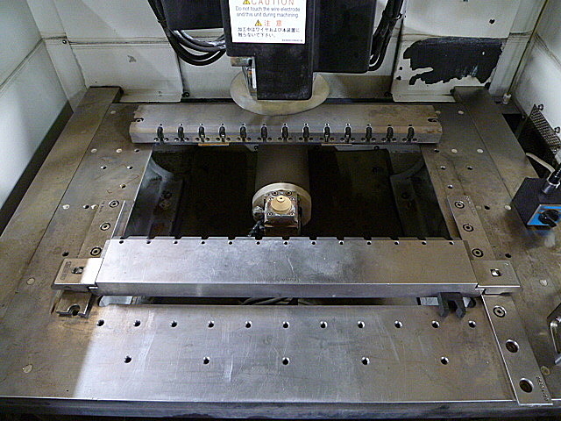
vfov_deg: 54.9
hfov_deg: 69.4
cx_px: 280
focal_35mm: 25
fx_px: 405
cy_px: 210
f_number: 2.8
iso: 400
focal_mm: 4.5
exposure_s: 1/5
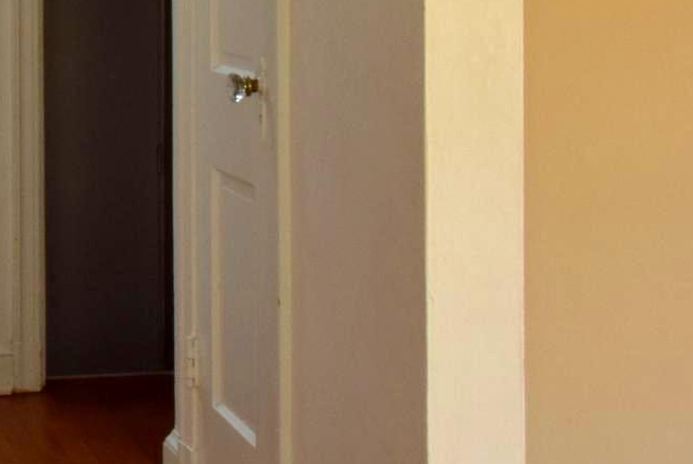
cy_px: -19
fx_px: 1811
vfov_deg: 14.3
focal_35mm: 94
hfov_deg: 20.4
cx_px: -107
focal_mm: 20
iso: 400
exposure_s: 1/2
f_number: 29
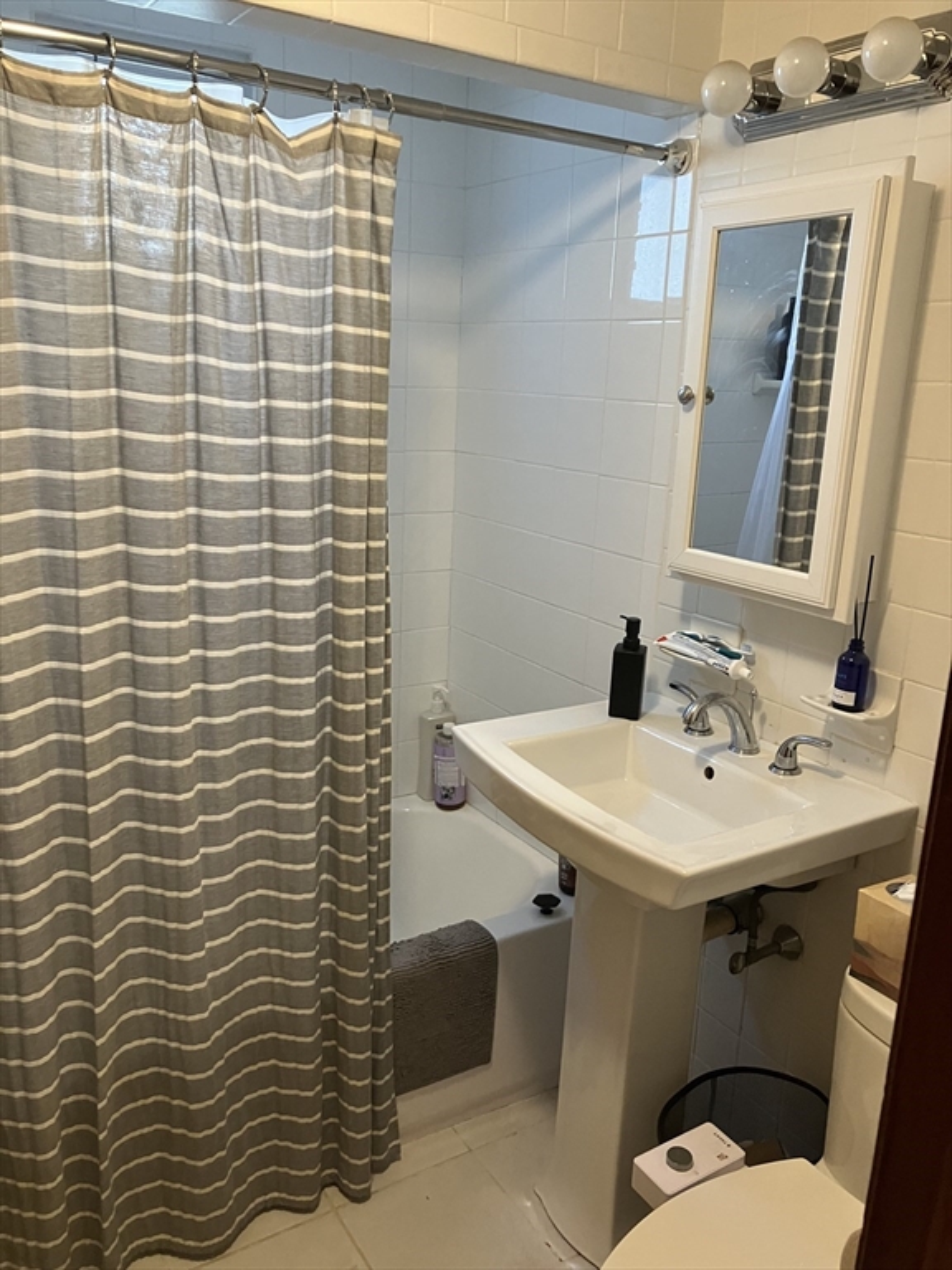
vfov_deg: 63.4
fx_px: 1027
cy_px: 635
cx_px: 476
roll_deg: -1.0
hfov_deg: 49.7
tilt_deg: -16.0
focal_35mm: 28
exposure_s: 1/60
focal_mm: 3.99
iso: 250
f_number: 1.8
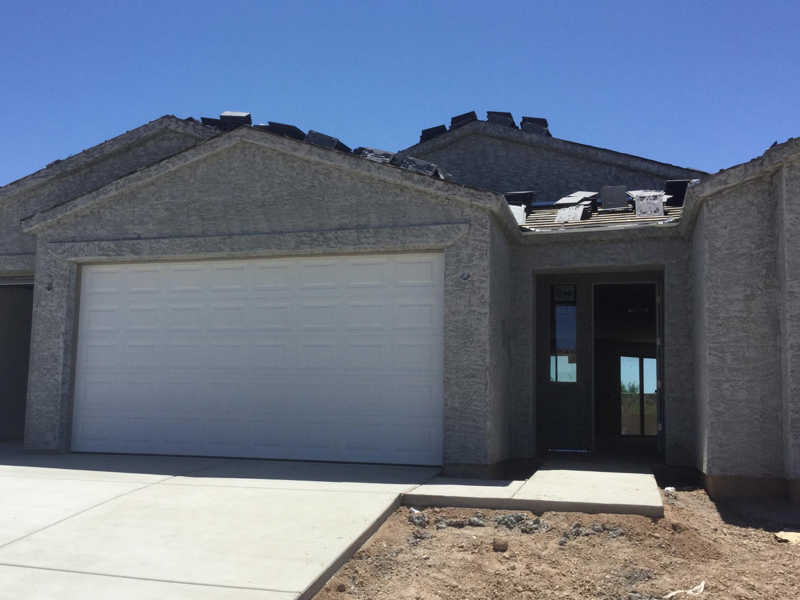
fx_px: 855
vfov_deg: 38.6
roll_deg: -1.9
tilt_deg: +6.8
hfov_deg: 50.0
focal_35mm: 37
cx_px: 345
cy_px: 330
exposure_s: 1/1597
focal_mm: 3.3
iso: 25
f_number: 2.4
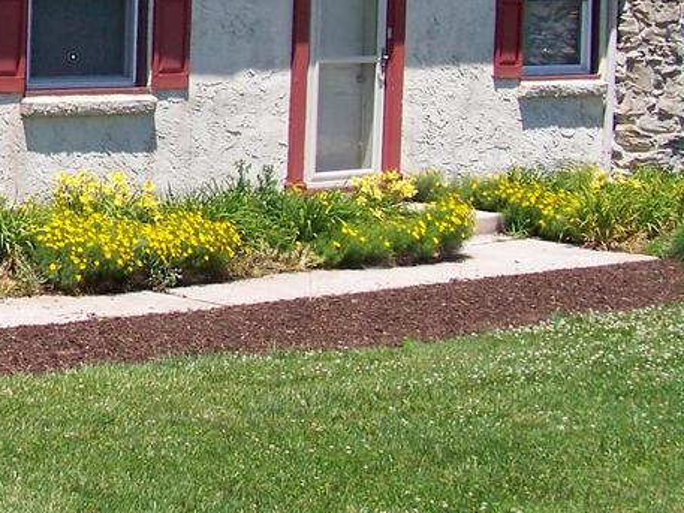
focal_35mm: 104
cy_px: 15
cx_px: -130
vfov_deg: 14.0
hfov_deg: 18.0
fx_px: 2056
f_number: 4
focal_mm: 5.85
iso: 64
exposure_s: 1/500
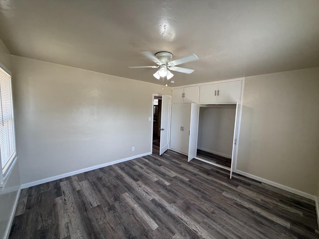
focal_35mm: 14
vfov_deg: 85.7
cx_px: 160
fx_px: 129
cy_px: 120
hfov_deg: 102.1
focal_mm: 2.22
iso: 100
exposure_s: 1/120
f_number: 2.2
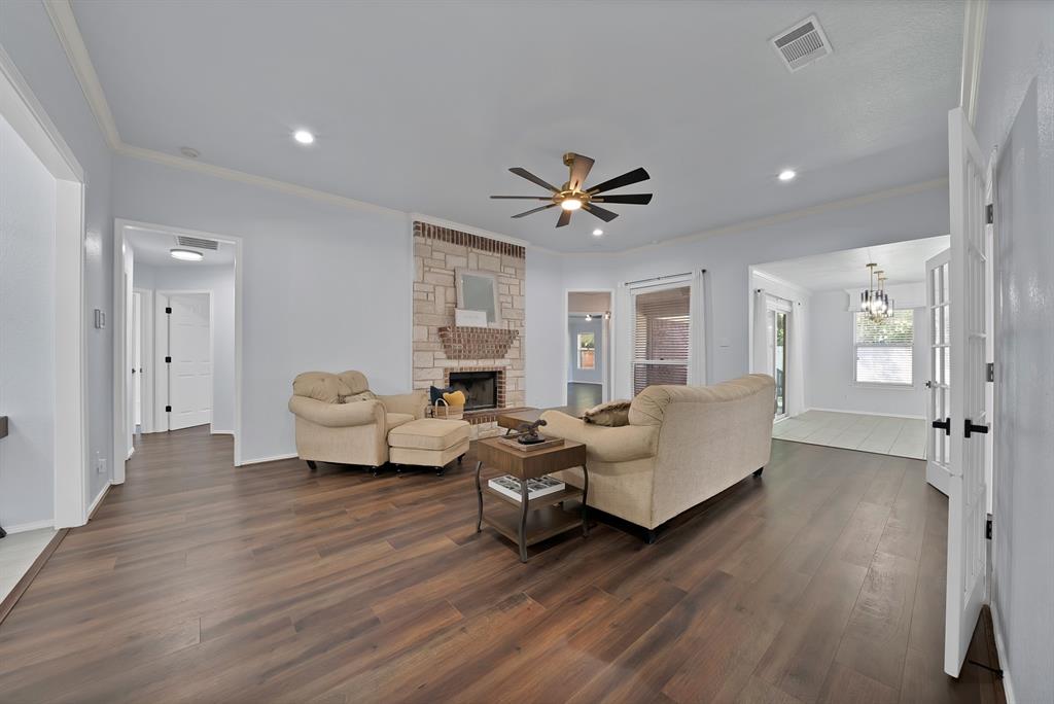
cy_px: 352
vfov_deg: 90.1
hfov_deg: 112.6
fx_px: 352
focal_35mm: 12
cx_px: 527
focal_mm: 12
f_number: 9
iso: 640
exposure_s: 1/2.5
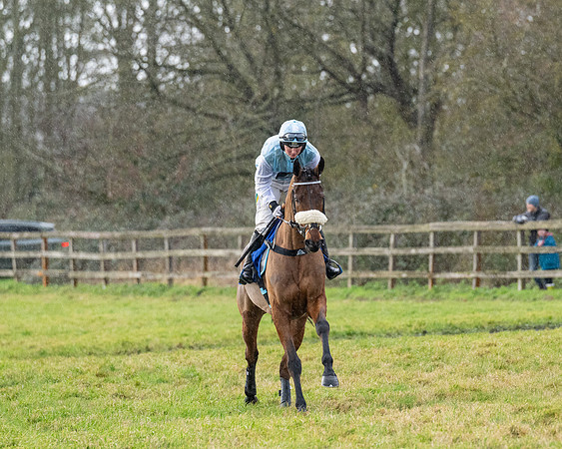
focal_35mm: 338
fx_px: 5620
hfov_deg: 5.7
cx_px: 291
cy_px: 224
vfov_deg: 4.6
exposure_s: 1/400
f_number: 4
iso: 1600
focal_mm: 200
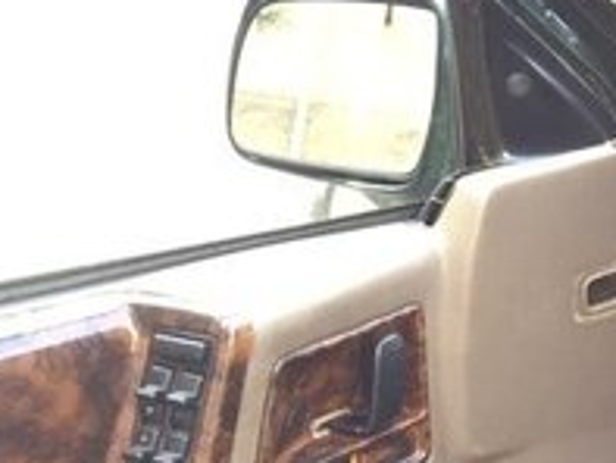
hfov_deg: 17.8
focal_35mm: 97
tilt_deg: -9.9
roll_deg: -2.8
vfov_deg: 15.1
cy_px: 58
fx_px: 1727
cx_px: 960
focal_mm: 4.15
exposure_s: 1/33
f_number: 2.2
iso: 80
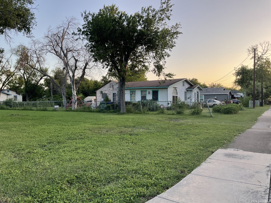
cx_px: 136
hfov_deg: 61.7
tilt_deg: -0.1
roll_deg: +0.8
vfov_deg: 48.2
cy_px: 102
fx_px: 227
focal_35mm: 29
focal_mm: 3
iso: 16
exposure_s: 1/186
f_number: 1.8
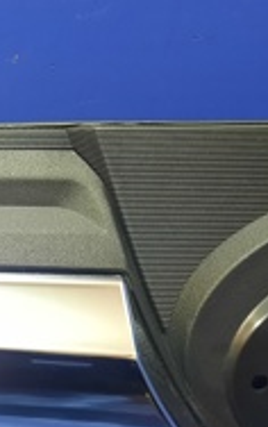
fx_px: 1049
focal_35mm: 90
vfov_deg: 22.7
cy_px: 336
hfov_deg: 13.4
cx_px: -182
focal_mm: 4.6
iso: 400
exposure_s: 1/33
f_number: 2
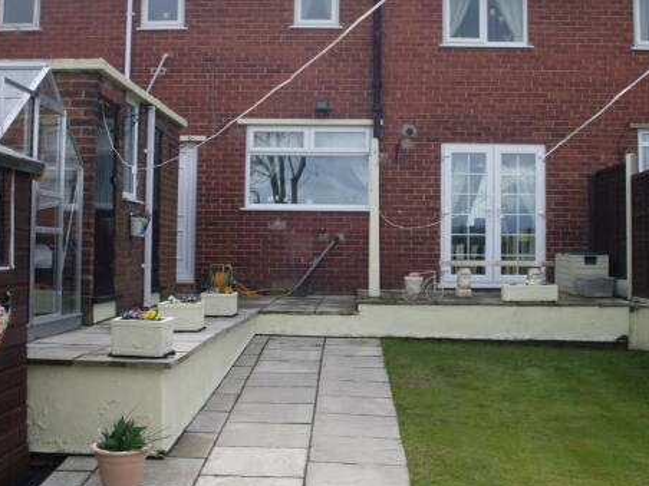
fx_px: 919
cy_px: 197
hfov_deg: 38.8
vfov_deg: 29.6
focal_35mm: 49
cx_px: 367
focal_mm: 6.3
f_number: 8.4
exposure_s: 1/125
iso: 80
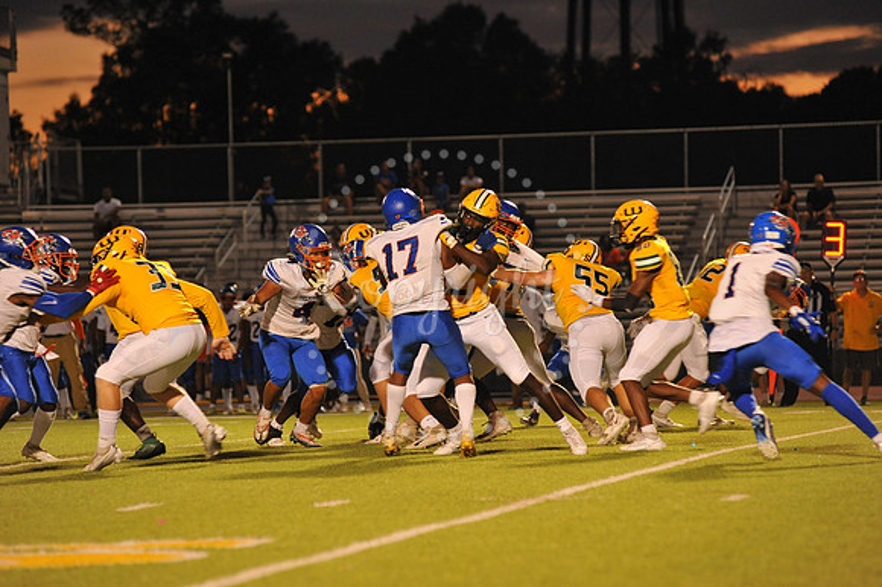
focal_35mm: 170
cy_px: 294
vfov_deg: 8.1
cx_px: 441
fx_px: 4162
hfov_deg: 12.1
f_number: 4.5
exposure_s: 1/250
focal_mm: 170
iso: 2000
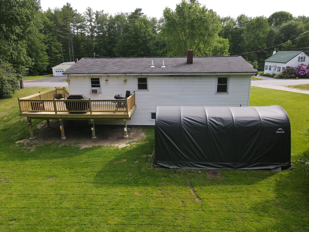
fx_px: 214
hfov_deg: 71.6
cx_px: 154
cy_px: 116
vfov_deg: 56.8
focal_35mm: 24
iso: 100
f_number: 2.8
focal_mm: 4.5
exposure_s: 1/250
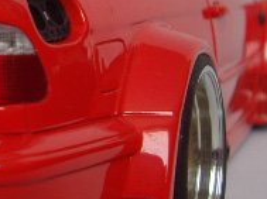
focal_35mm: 129
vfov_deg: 11.4
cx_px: -105
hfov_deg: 14.5
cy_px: 66
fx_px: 993
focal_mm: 6.2
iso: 64
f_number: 2.7
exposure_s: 1/60
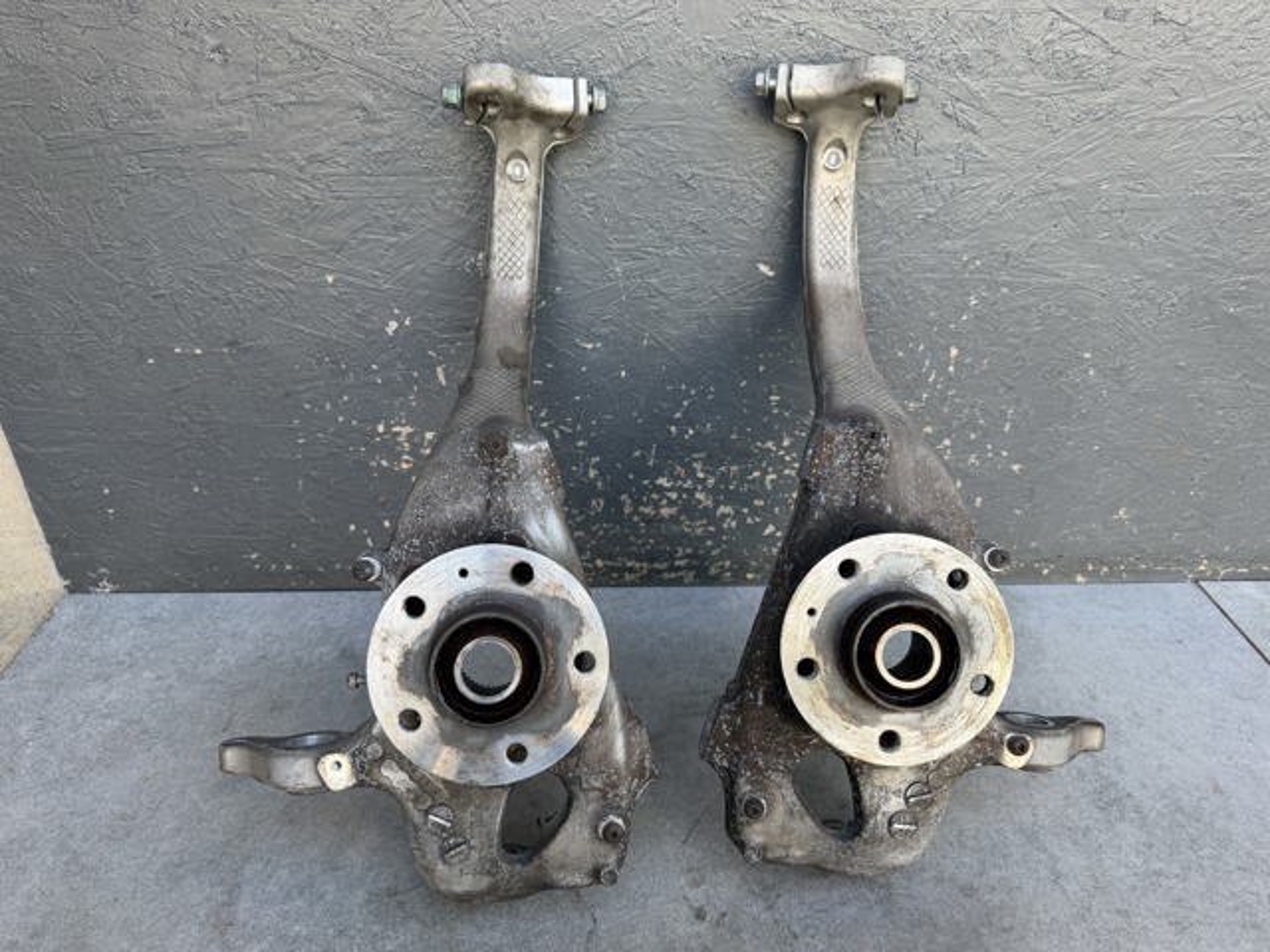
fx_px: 881
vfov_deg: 56.8
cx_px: 635
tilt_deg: -29.1
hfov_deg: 71.6
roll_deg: -0.7
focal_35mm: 24
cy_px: 476
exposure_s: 1/146
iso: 50
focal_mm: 6.76
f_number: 1.78
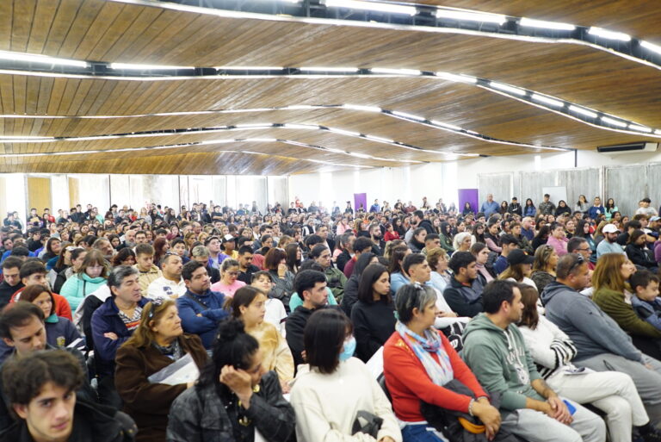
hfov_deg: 65.4
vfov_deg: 46.5
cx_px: 330
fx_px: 514
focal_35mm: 28
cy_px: 221
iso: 1250
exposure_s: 1/100
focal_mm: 28
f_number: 2.8
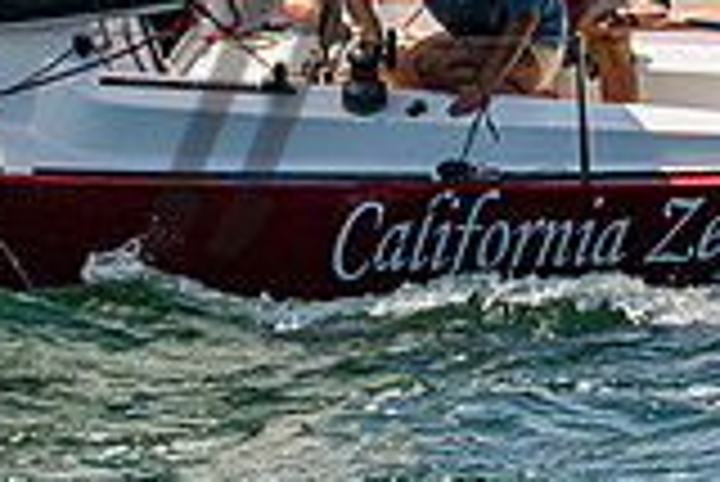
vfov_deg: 1.7
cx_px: 181
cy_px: -286
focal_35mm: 817
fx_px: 16354
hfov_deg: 2.5
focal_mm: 190
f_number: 8
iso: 500
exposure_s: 1/1600
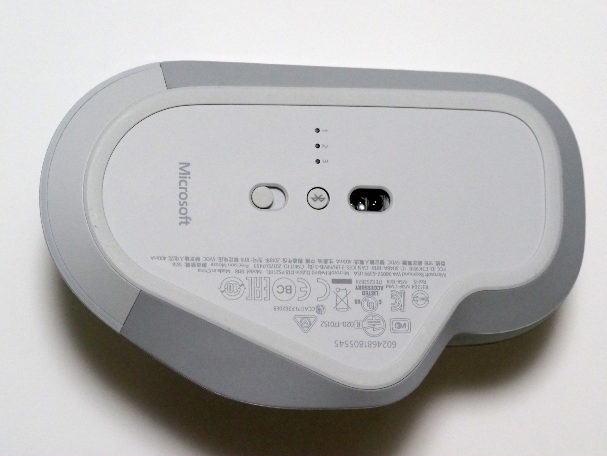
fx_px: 2104
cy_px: 228
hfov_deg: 16.4
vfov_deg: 12.3
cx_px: 304
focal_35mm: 120
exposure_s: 1/160
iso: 4000
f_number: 5.6
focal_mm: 60
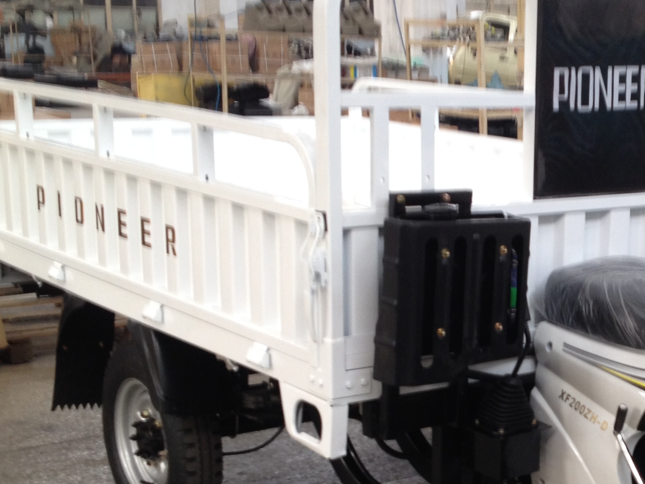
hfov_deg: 24.0
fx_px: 1472
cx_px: 585
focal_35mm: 79
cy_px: 396
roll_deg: -1.2
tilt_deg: -20.2
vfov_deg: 18.5
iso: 50
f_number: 2.4
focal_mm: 4.28
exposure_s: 1/24
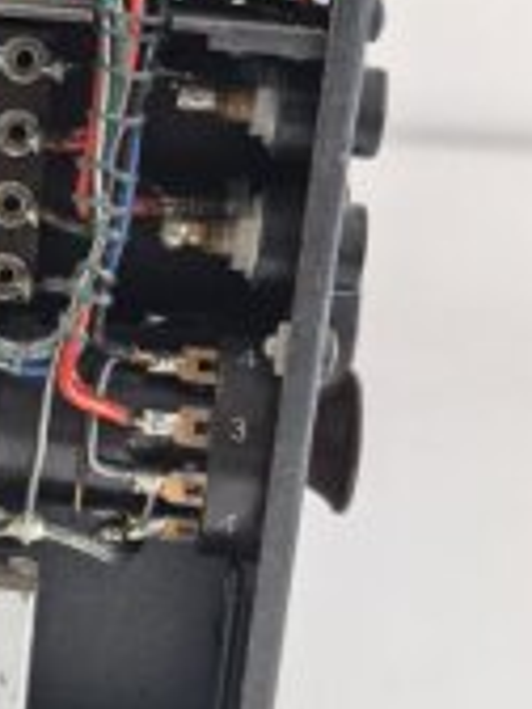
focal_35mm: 97
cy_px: 257
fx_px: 1988
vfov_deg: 20.2
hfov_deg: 14.7
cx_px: -110
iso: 1250
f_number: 2
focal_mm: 8.5
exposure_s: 1/1250
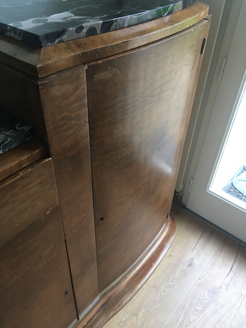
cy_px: 164
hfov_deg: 48.2
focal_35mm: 29
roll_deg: -2.7
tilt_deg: -40.5
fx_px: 275
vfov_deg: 61.7
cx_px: 123
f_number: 2.2
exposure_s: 1/33
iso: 64
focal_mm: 4.15
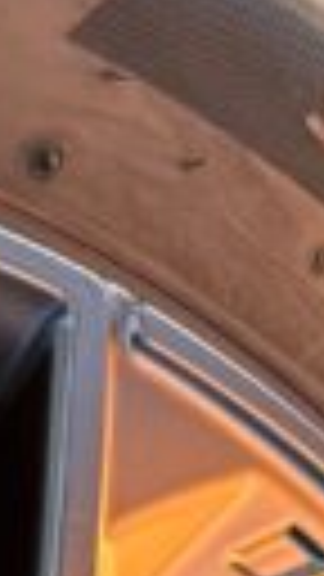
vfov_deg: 8.3
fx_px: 3452
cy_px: 1616
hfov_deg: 5.1
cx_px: -639
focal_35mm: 226
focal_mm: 5.96
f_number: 1.6
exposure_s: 1/50
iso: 160
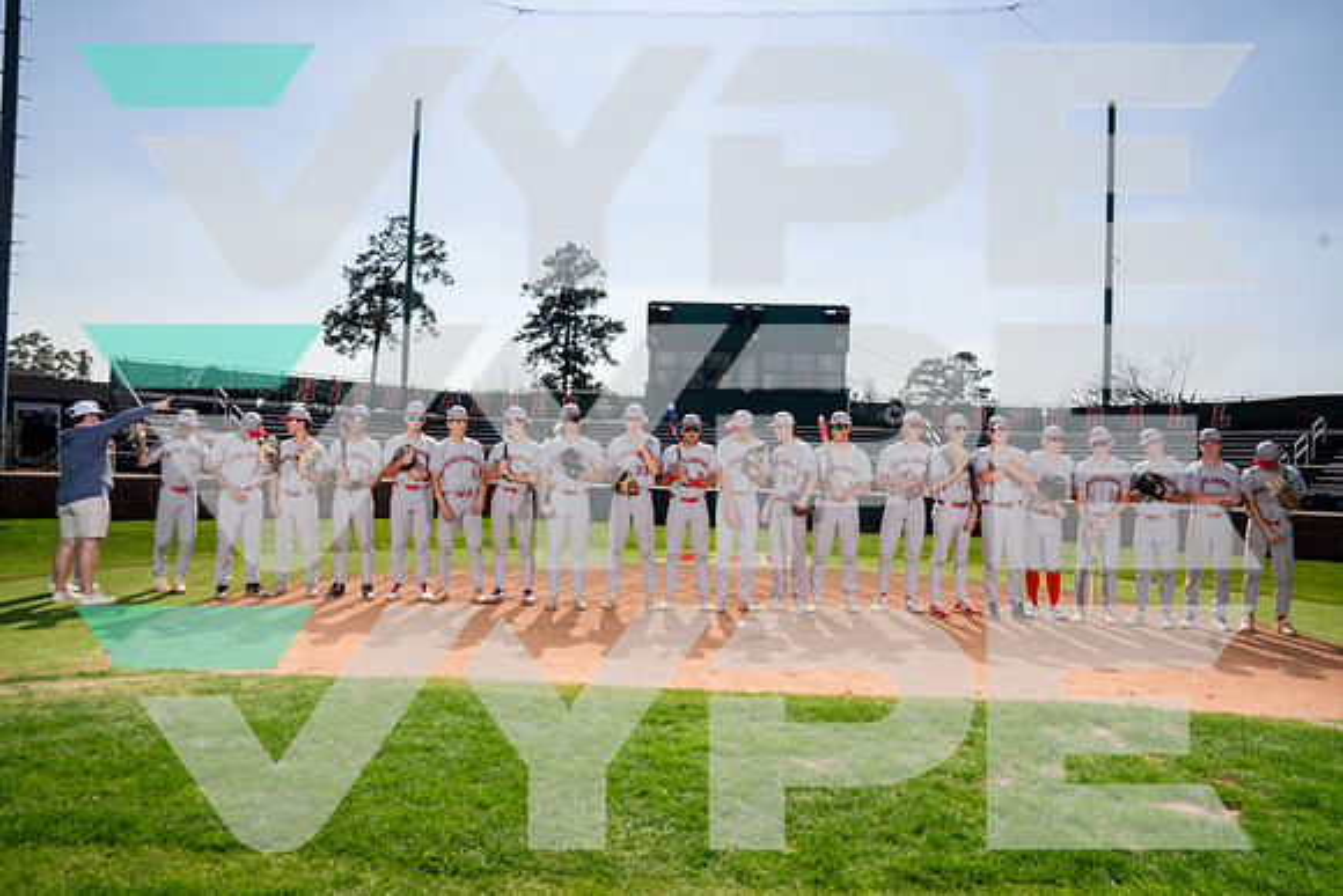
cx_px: 672
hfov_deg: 73.7
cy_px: 448
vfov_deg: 53.2
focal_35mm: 24
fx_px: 896
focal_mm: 24
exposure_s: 1/400
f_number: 9
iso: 125
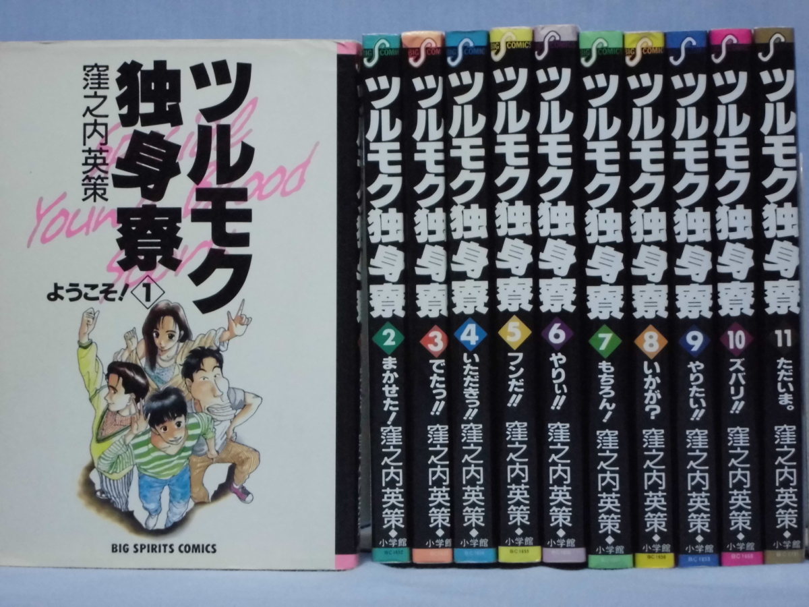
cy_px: 304
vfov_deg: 12.1
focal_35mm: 122
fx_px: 2851
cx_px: 404
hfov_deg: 16.1
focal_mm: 21.8
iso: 800
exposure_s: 1/25
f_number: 5.6
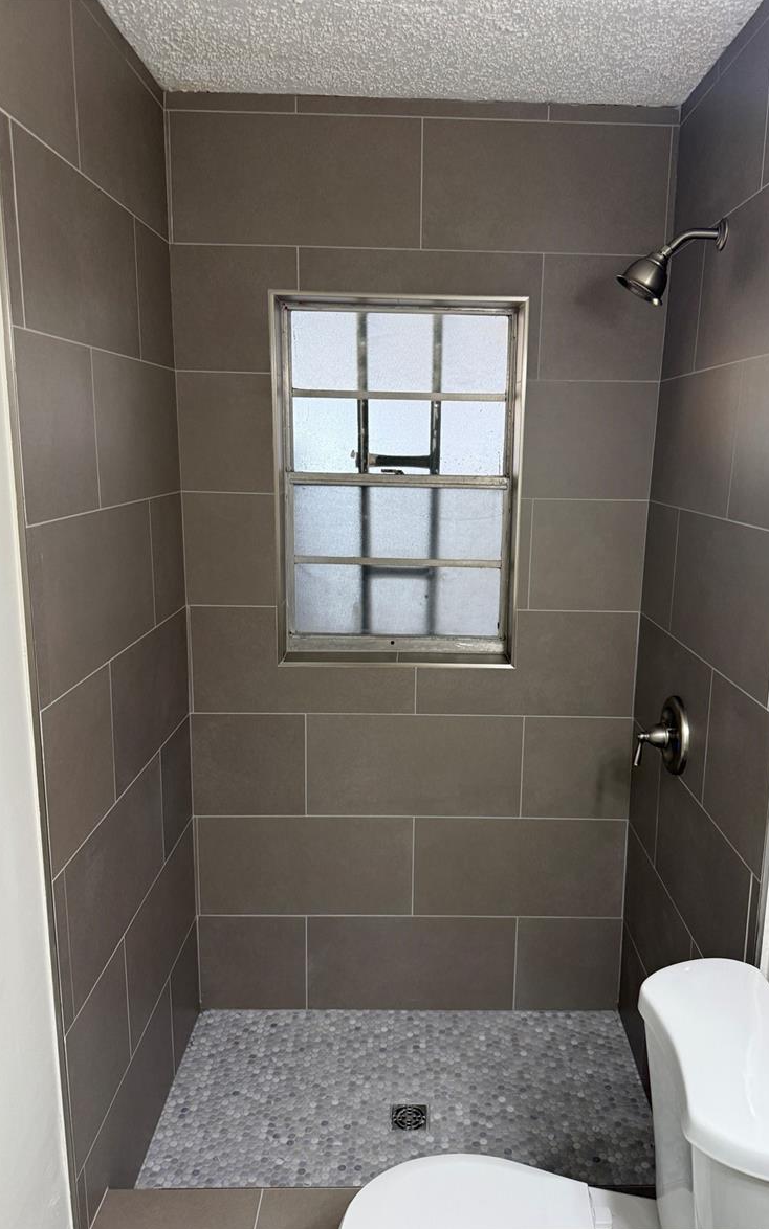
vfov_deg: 70.4
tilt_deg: -12.9
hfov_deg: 47.4
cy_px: 622
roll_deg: -1.6
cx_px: 447
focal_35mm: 26
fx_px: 872
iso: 200
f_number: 1.78
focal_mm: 6.76
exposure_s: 1/120
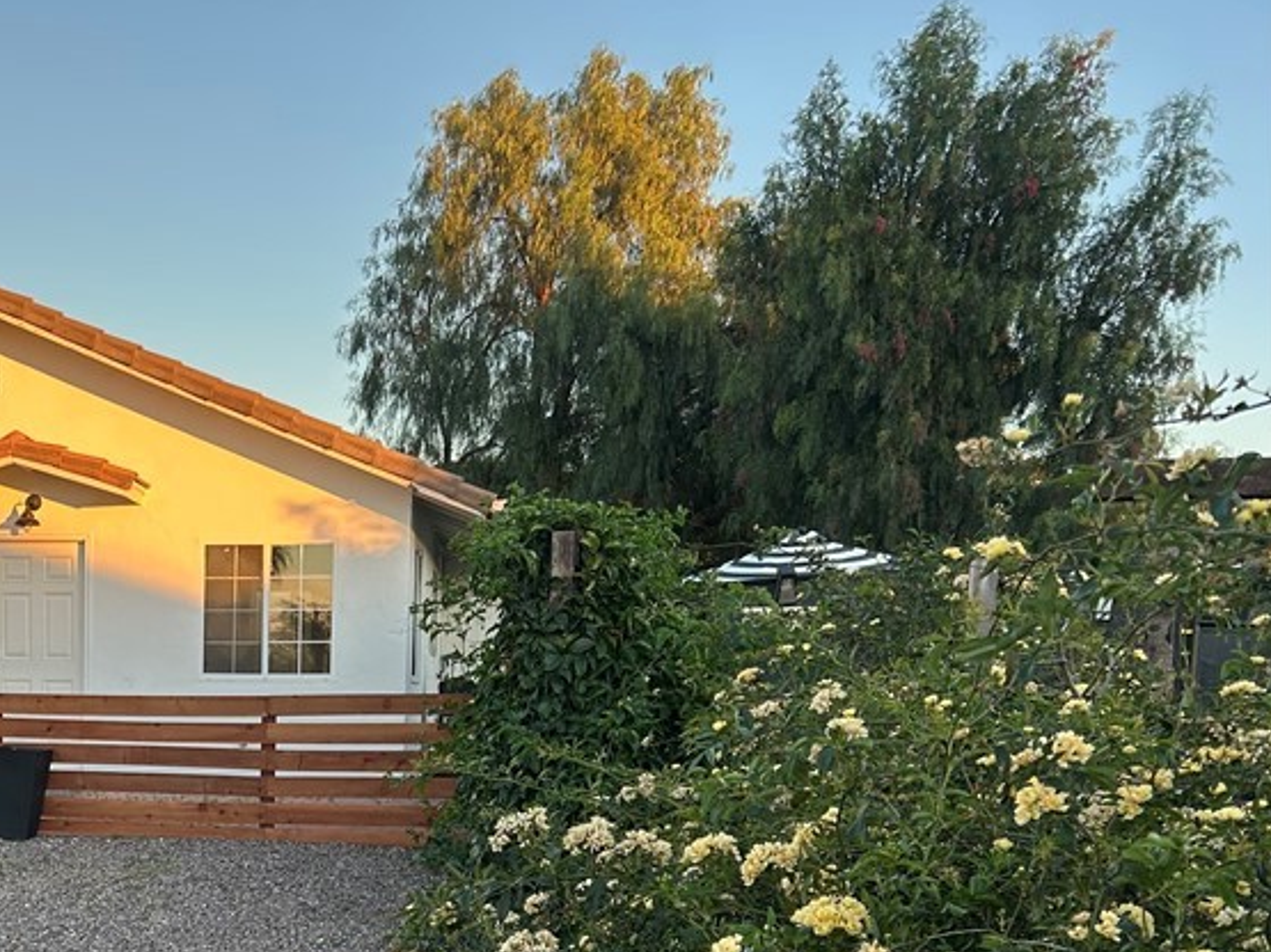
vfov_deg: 29.3
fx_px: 1762
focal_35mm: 48
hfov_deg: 36.9
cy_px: 819
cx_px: 108
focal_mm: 5.7
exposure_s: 1/427
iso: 50
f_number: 1.5
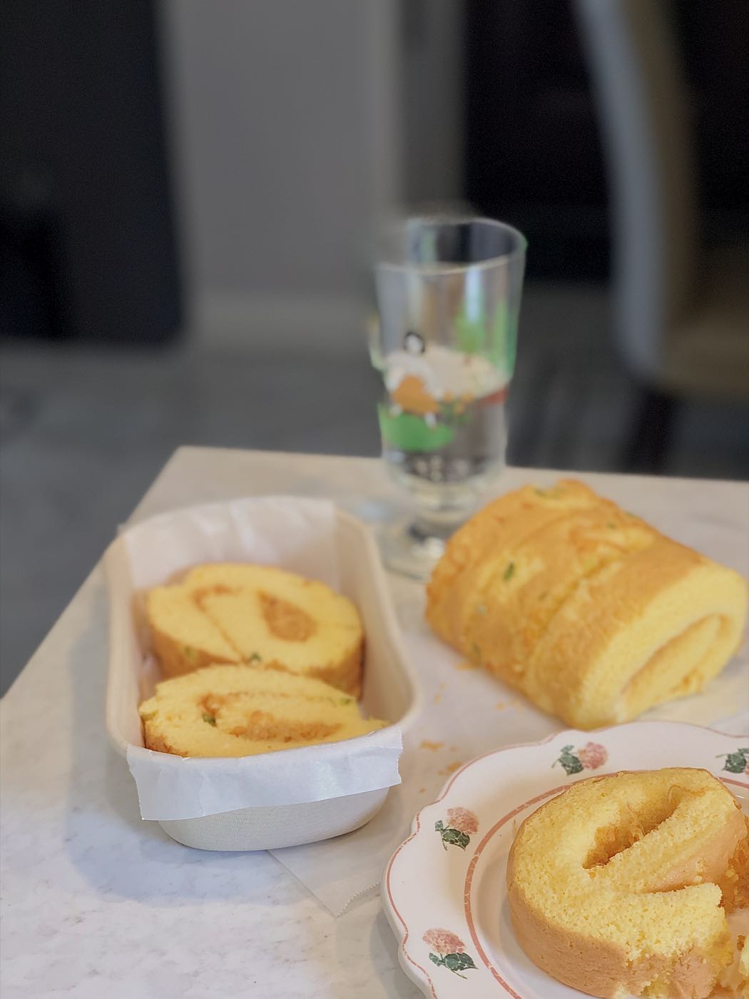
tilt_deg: -27.8
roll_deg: +1.3
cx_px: 374
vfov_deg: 36.8
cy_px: 500
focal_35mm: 52
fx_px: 1500
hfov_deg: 28.0
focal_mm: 6
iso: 25
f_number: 2.4
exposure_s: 1/50
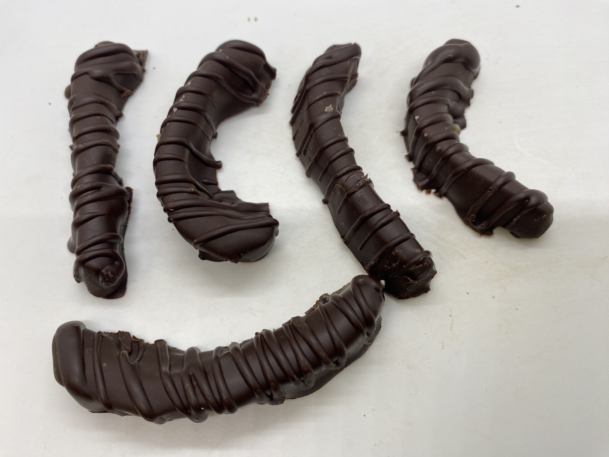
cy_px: 228
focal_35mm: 25
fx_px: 440
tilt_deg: -68.7
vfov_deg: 54.9
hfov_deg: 69.4
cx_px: 304
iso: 32
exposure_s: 1/114
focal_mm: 4.25
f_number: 1.8
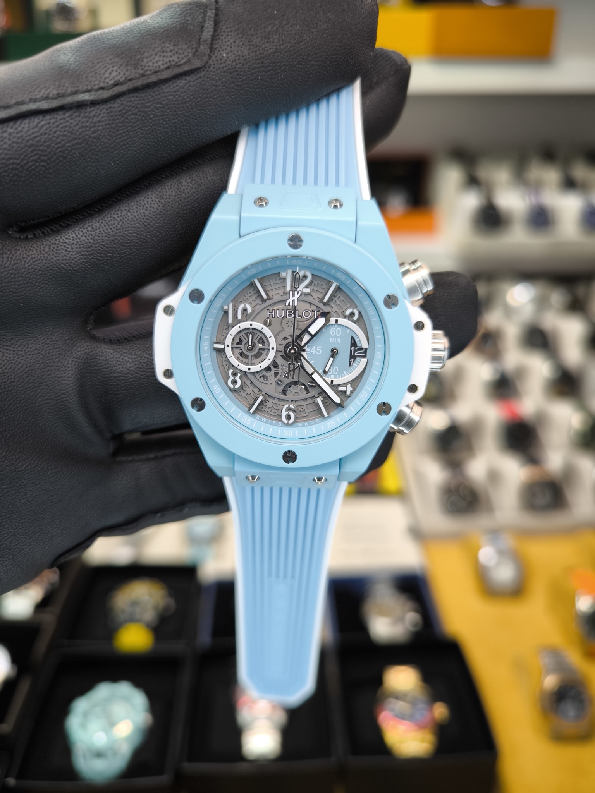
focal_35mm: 24
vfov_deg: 71.6
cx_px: 298
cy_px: 396
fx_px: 550
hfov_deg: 56.8
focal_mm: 6.92
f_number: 1.9
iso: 50
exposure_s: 1/100
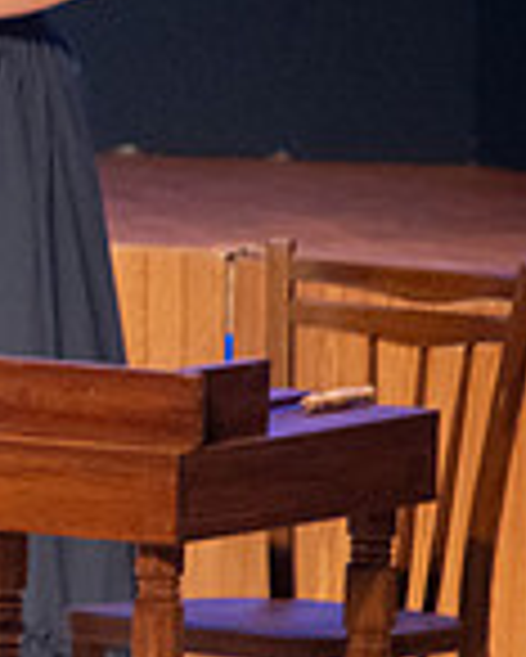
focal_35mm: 1562
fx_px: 30364
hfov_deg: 1.0
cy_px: 135
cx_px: -760
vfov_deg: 1.2
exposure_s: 1/160
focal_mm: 420
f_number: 6.3
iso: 10000
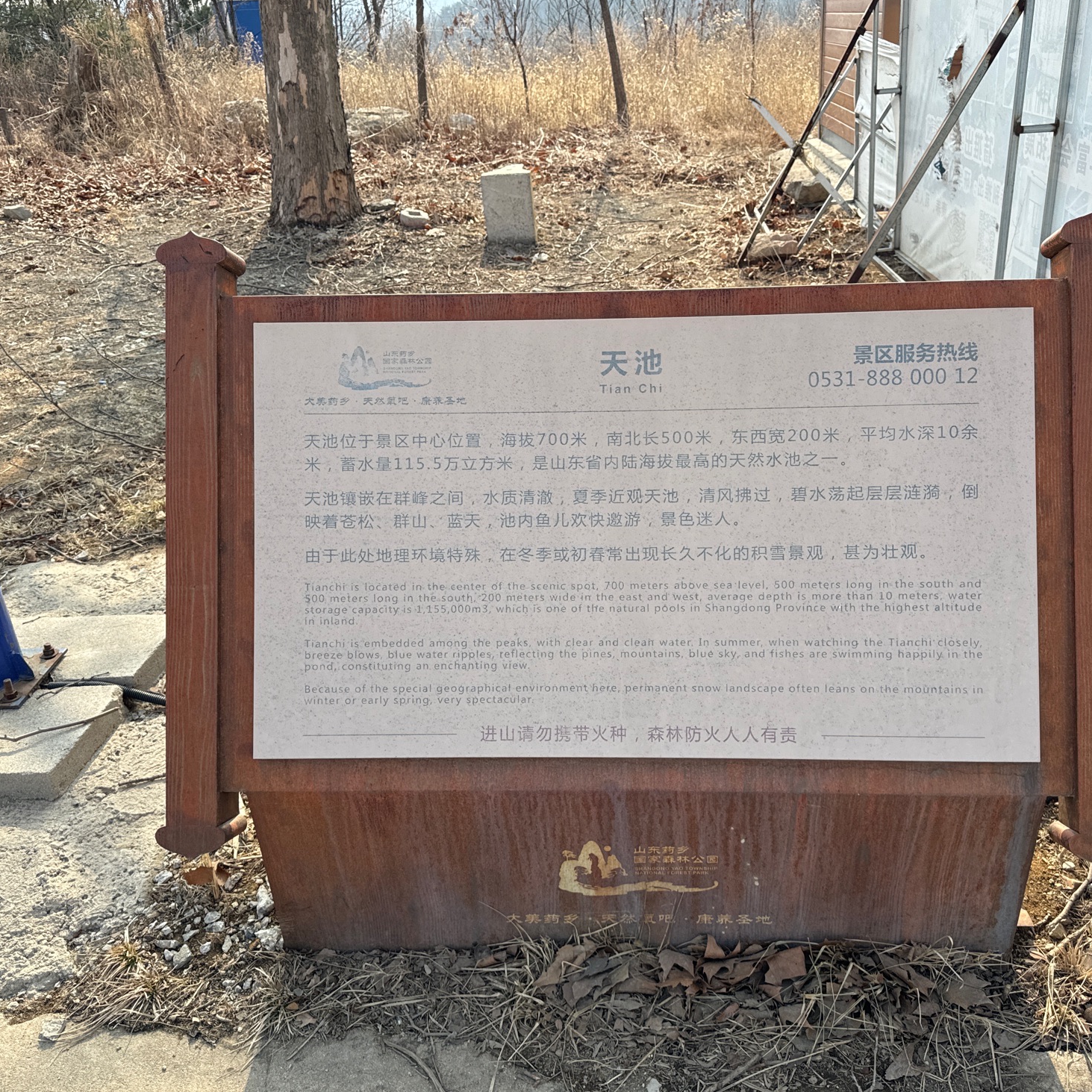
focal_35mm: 29
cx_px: 602
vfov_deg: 55.6
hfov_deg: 55.5
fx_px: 1035
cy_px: 553
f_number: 1.78
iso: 80
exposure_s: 1/1721
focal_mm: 6.86
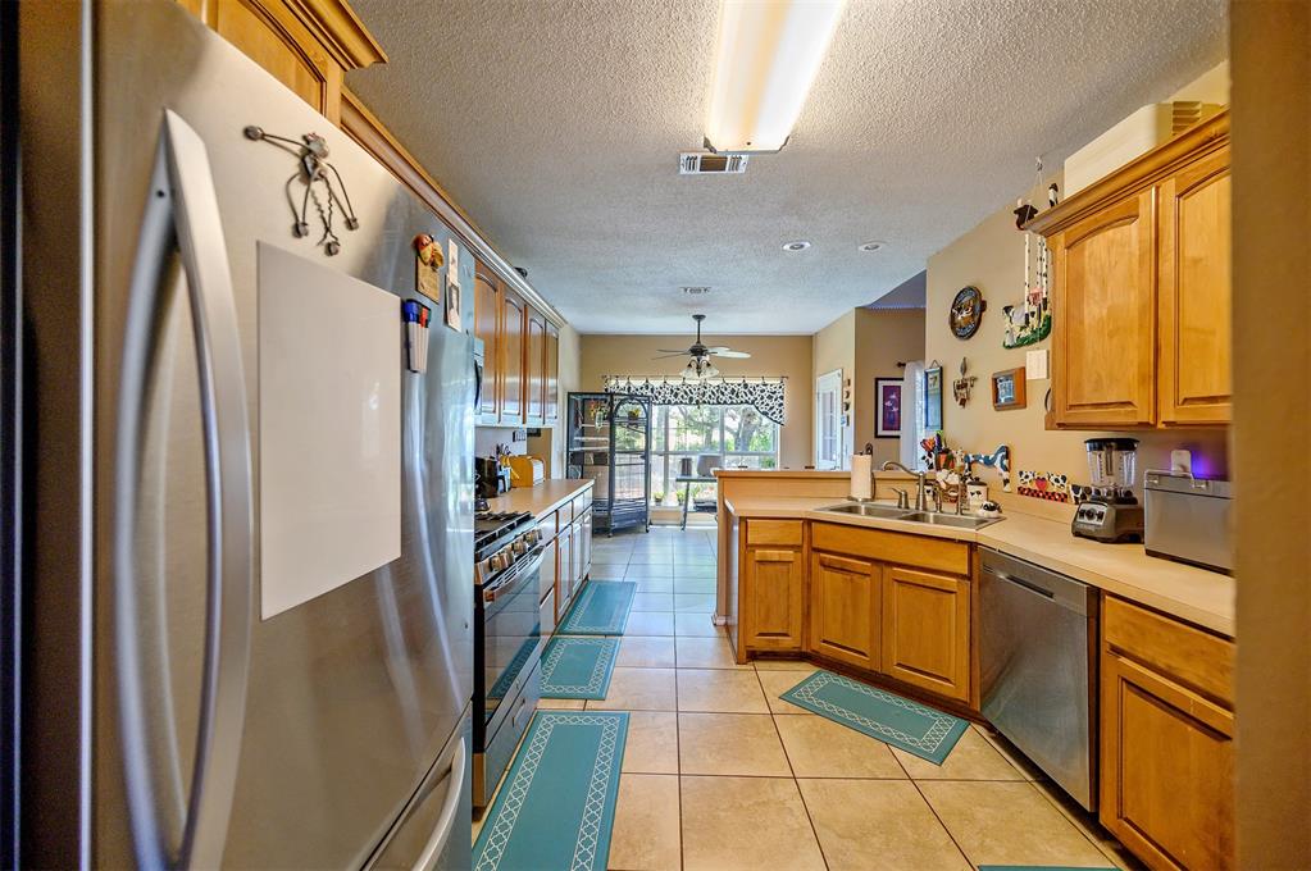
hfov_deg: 104.3
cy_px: 436
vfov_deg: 81.1
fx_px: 509
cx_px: 656
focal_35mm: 14
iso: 400
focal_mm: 14
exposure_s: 1/100
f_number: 4
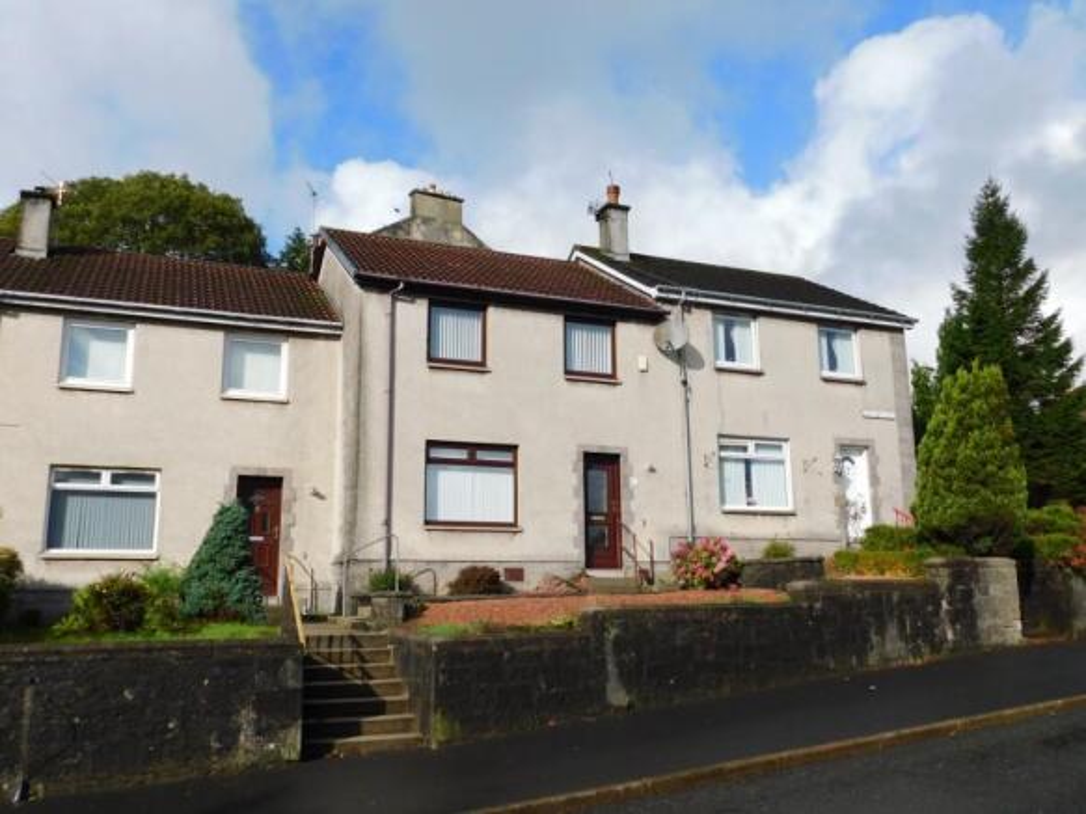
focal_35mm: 30
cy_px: 407
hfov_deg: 60.0
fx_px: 941
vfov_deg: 46.8
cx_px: 543
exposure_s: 1/400
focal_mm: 5.3
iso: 125
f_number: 6.4
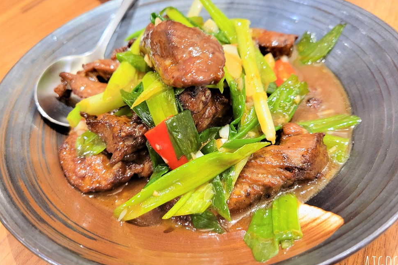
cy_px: 124
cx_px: 205
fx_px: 310
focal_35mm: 28
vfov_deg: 46.4
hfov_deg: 65.5
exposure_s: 1/40
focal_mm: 5.4
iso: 500
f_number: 1.8
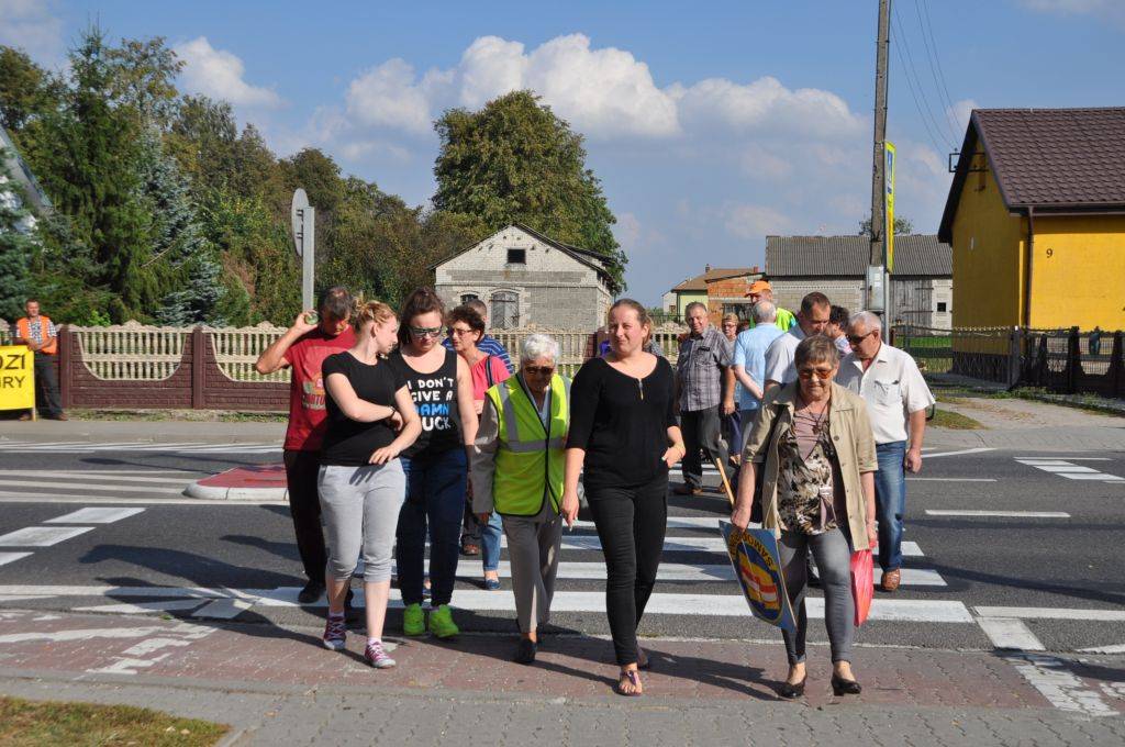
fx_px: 1498
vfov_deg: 28.0
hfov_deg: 41.2
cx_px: 562
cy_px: 374
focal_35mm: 48
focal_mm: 32
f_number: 10
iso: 200
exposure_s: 1/400
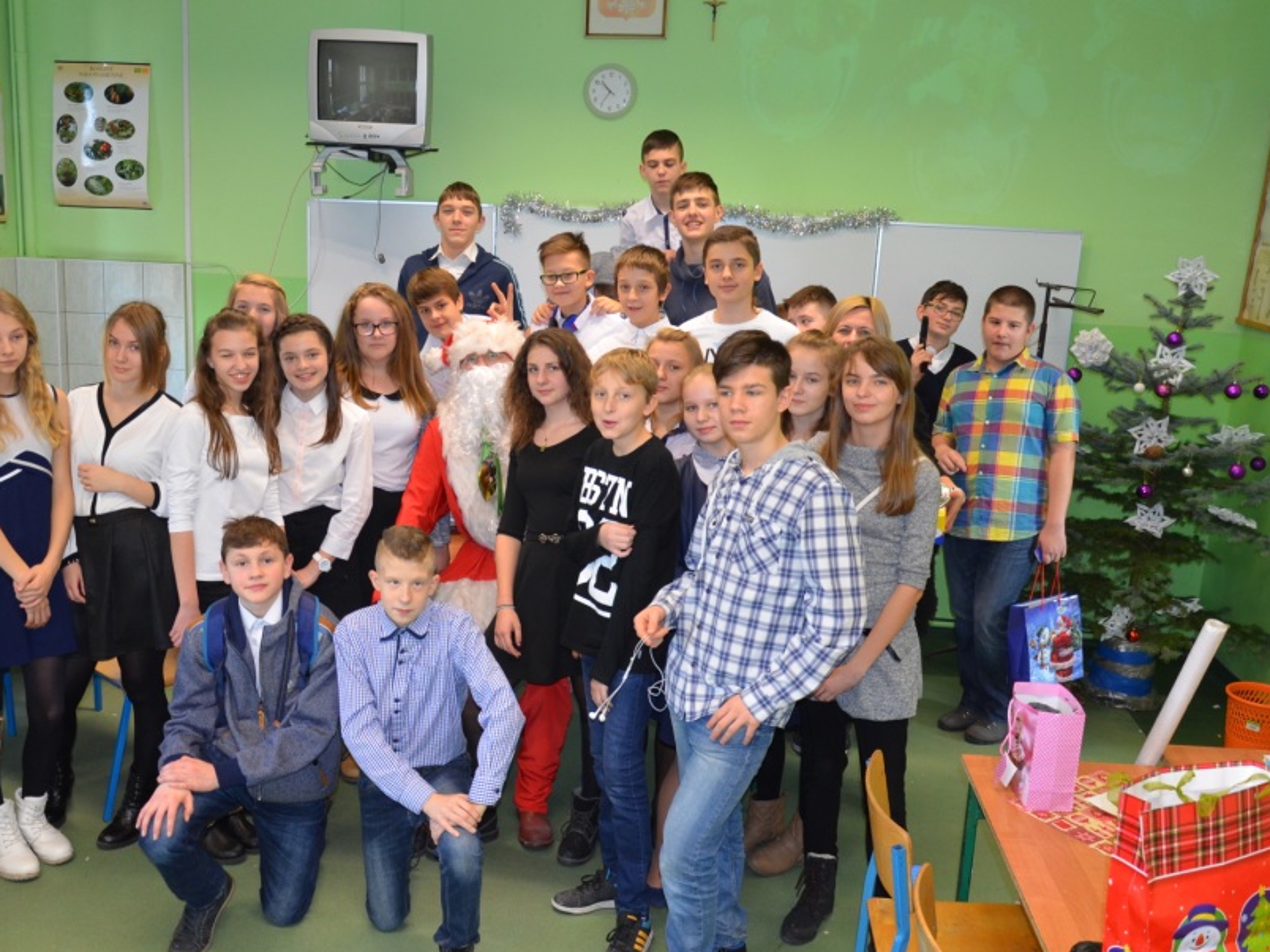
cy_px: 485
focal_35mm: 33
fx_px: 1211
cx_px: 521
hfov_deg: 55.0
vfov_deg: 42.9
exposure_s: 1/60
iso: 720
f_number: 3.5
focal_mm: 18
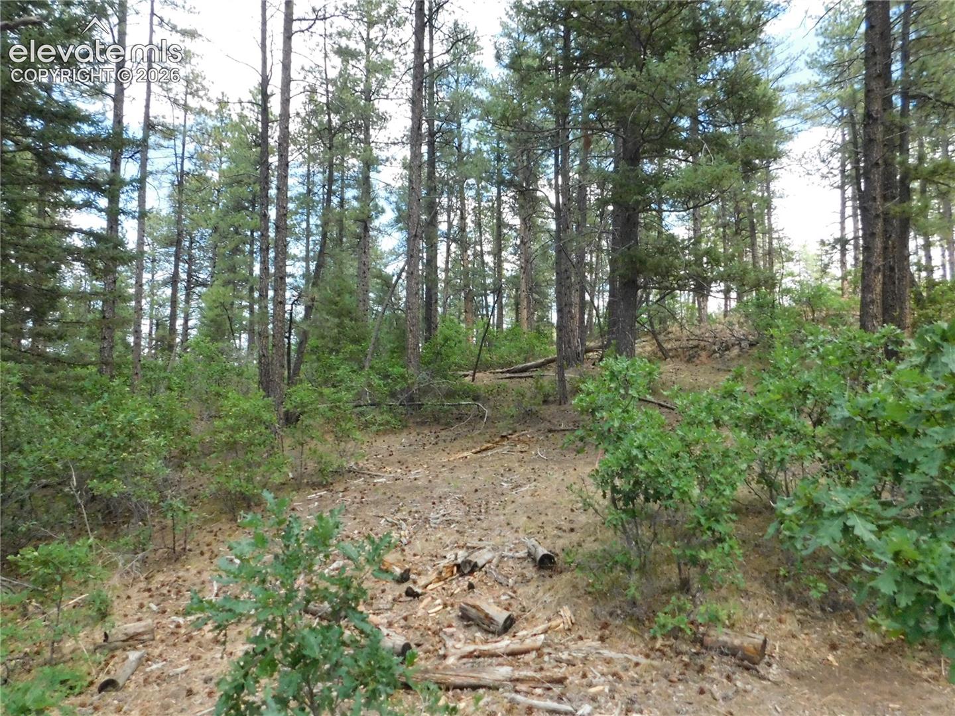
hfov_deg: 73.9
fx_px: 635
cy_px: 358
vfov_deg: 58.9
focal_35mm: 23
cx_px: 478
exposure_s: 1/500
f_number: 6
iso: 800
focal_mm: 4
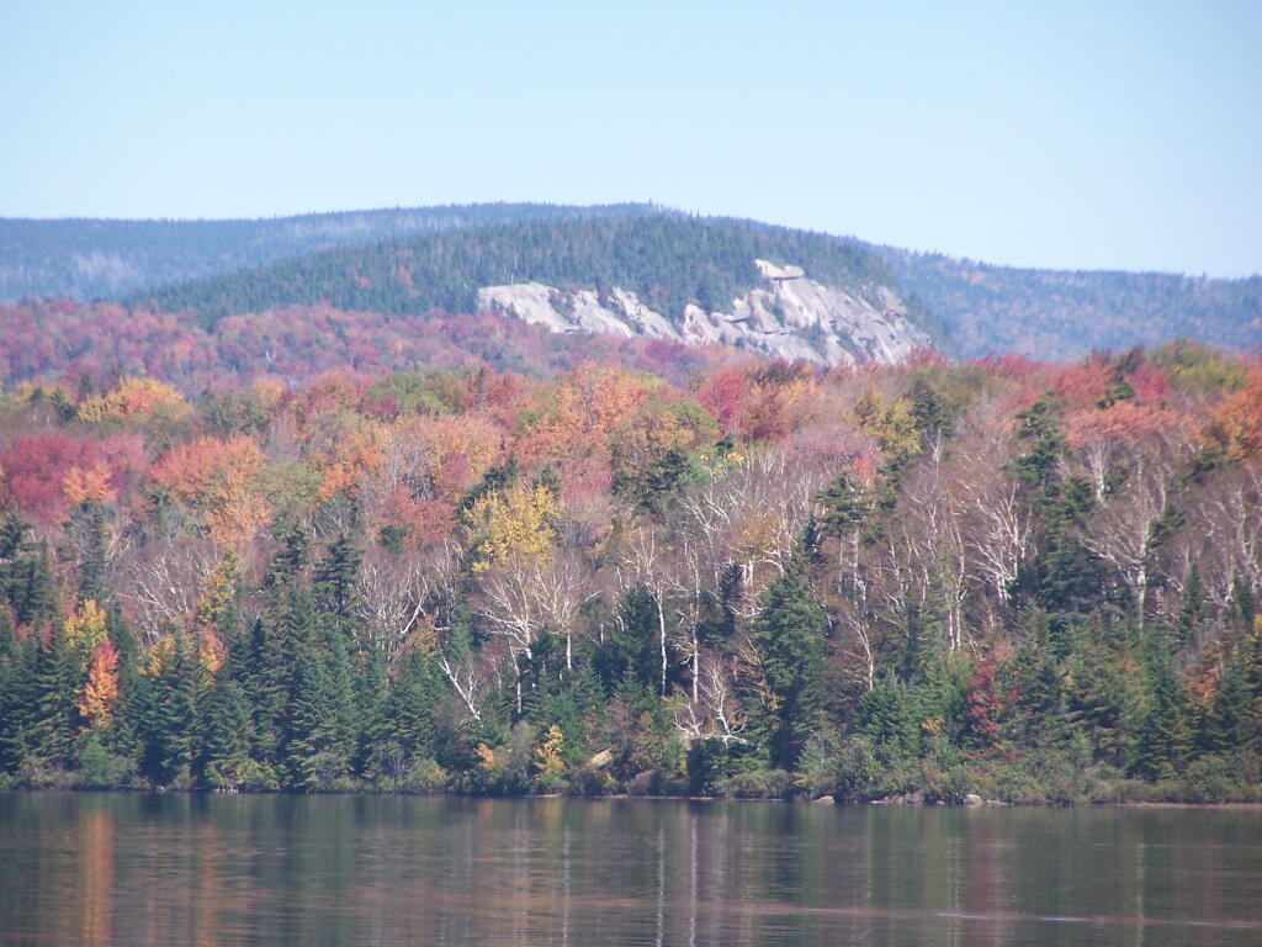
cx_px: 631
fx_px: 13854
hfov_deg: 5.2
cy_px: 474
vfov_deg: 3.9
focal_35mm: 380
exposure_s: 1/500
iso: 80
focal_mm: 63
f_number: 3.7
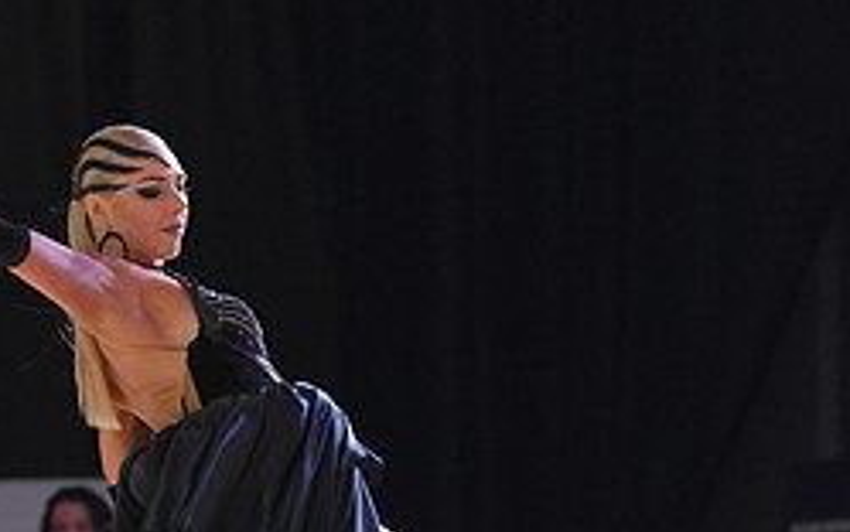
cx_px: 316
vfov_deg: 2.8
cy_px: 873
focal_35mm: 474
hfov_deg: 4.4
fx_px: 10988
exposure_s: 1/250
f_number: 4
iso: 2000
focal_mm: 200
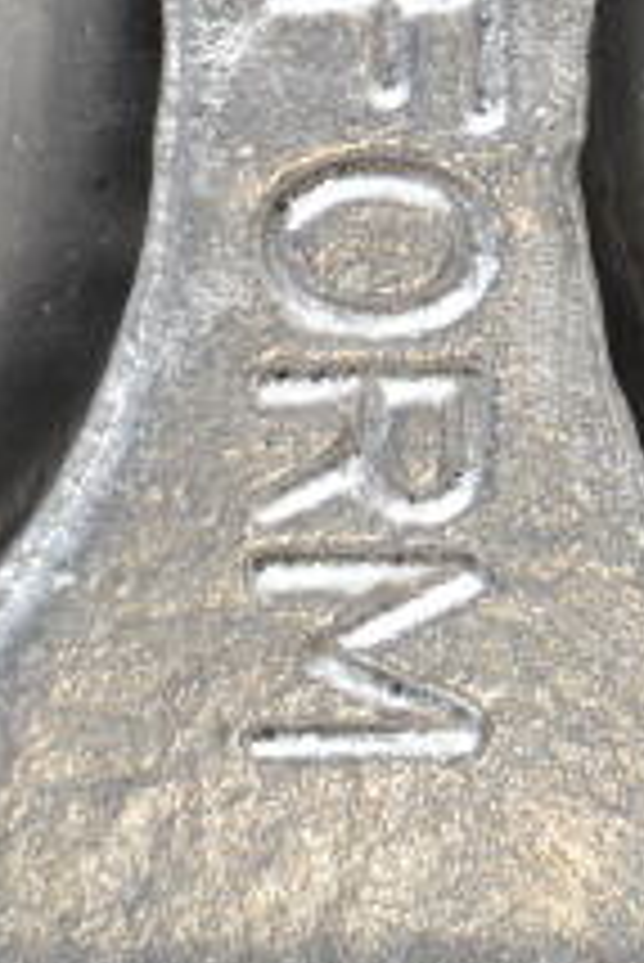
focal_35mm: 218
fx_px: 5840
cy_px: -904
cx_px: 558
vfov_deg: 8.9
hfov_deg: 6.3
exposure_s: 1/160
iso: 1600
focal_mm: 34
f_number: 6.3
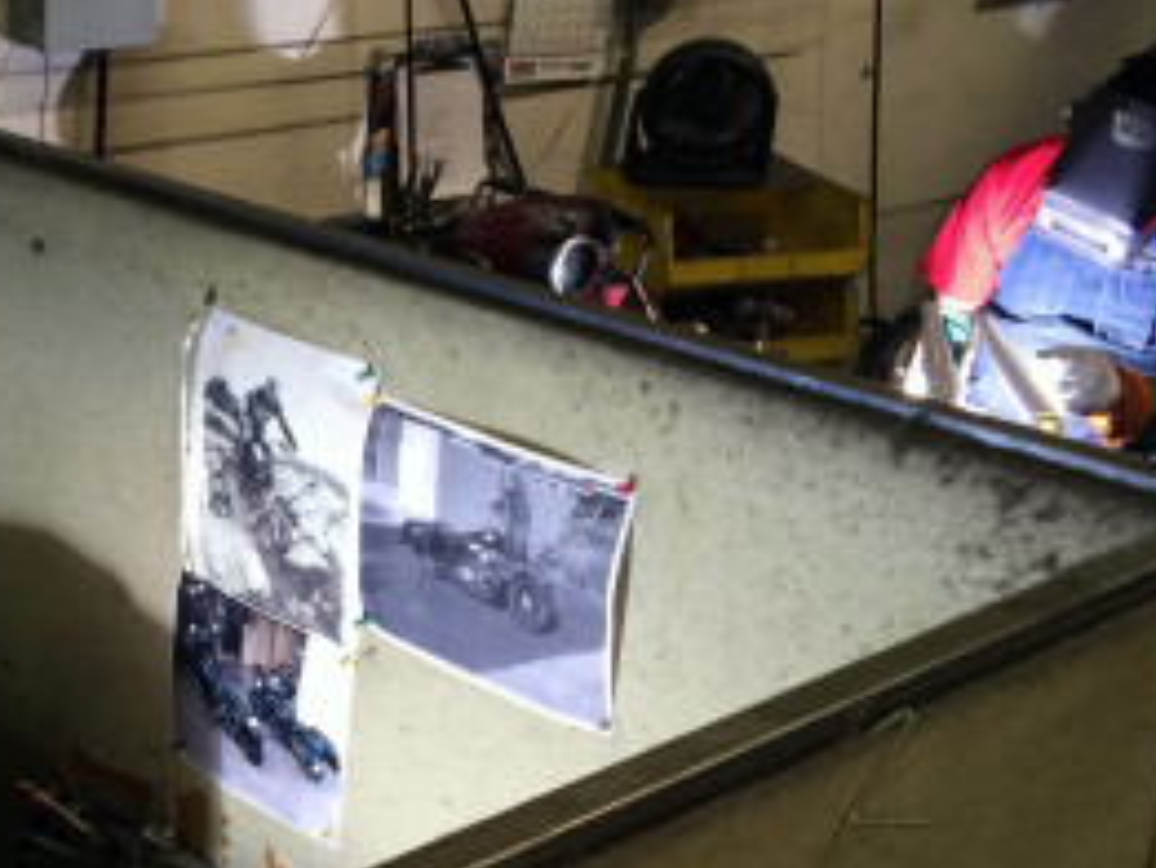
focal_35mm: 69
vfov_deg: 21.3
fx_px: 2305
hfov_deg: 26.9
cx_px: 62
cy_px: 523
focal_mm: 4.12
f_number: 2.2
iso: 50
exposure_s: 1/30
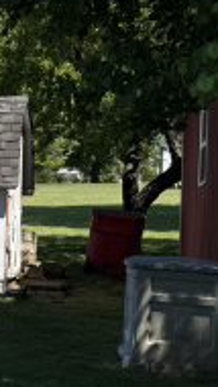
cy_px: 187
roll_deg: -2.3
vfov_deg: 23.2
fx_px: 945
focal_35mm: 92
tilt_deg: +0.0
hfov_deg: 9.9
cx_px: -443
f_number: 1.78
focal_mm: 6.76
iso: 80
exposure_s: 1/3597
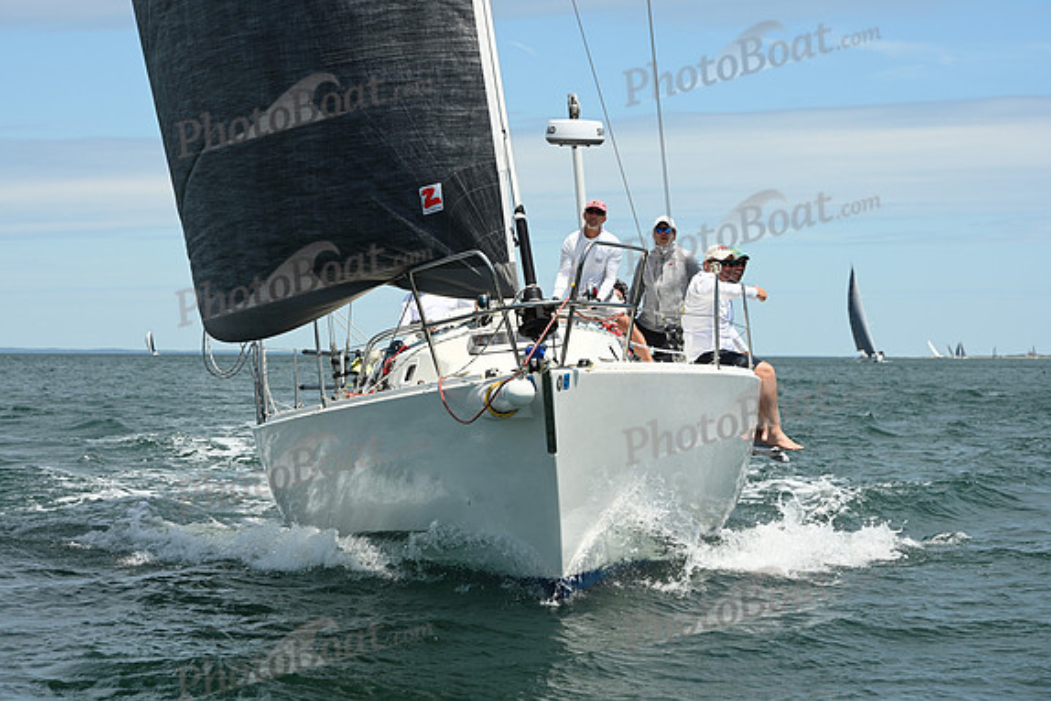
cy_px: 349
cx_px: 529
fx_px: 2949
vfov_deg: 13.6
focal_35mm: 101
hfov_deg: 20.2
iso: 320
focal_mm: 100
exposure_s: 1/1000
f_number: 9
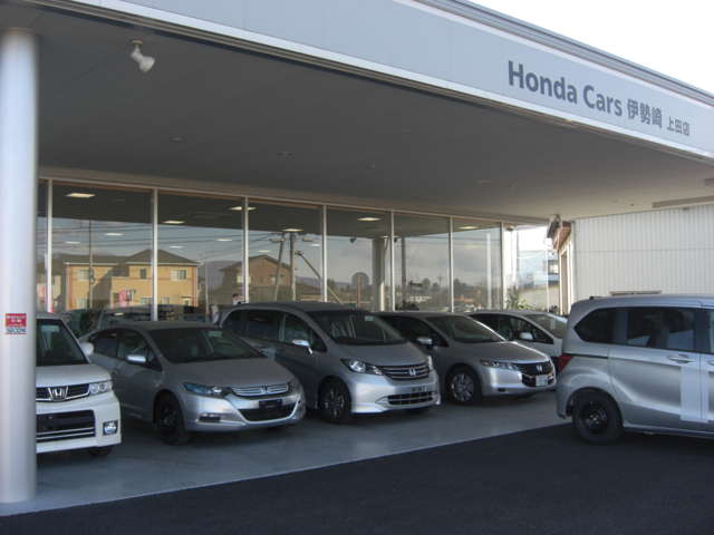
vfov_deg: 37.7
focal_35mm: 38
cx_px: 357
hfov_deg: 49.0
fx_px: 784
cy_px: 268
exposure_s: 1/320
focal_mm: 7.9
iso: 80
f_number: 2.8
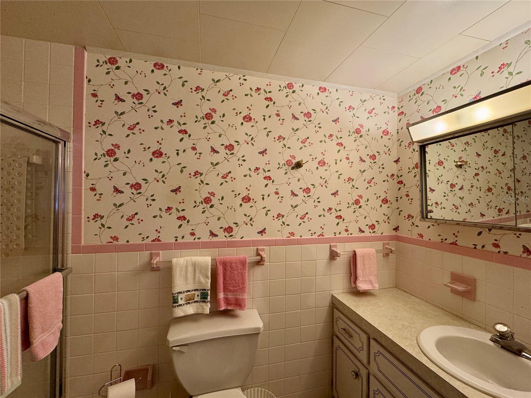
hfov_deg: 102.1
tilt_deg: +0.3
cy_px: 199
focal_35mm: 14
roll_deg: +2.5
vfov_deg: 85.6
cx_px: 266
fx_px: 215
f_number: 2.2
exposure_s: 1/120
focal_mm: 2.22
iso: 200
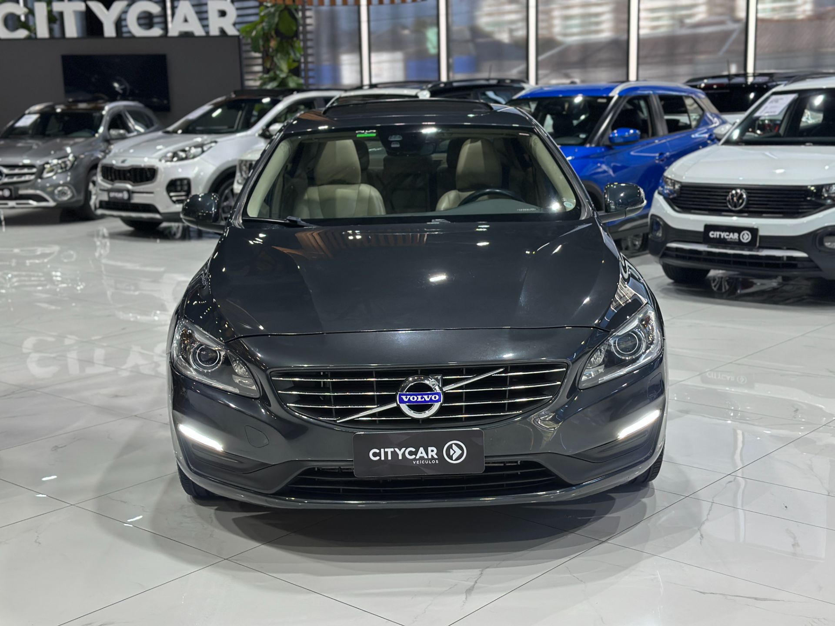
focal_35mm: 48
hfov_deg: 39.7
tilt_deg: -11.1
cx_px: 418
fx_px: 1158
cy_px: 313
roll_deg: +1.4
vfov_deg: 30.3
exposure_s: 1/120
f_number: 1.78
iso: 200
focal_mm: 6.86
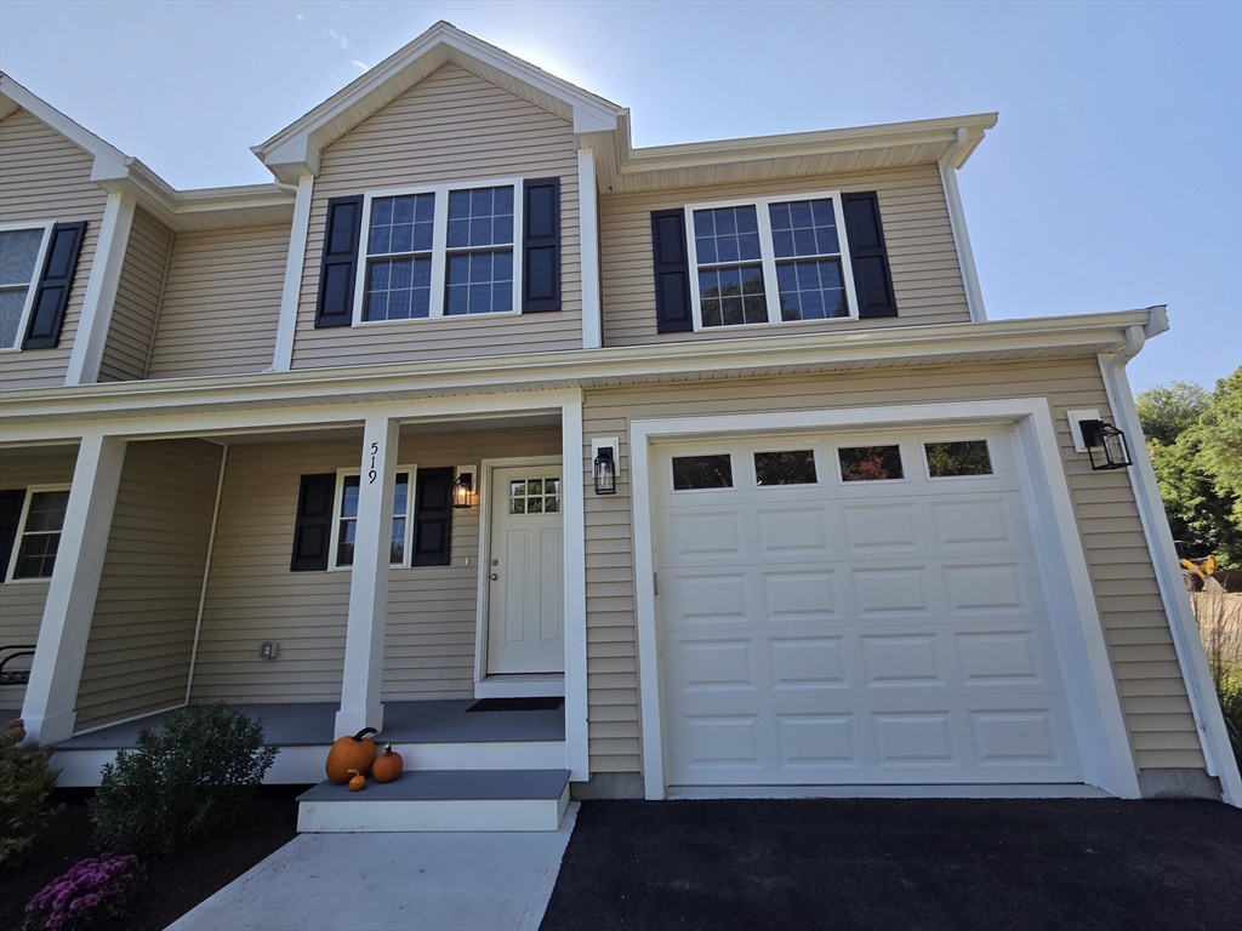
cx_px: 621
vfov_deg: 89.9
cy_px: 466
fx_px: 466
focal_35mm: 13
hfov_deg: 106.2
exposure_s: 1/1055
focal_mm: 2.2
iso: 50
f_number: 2.2
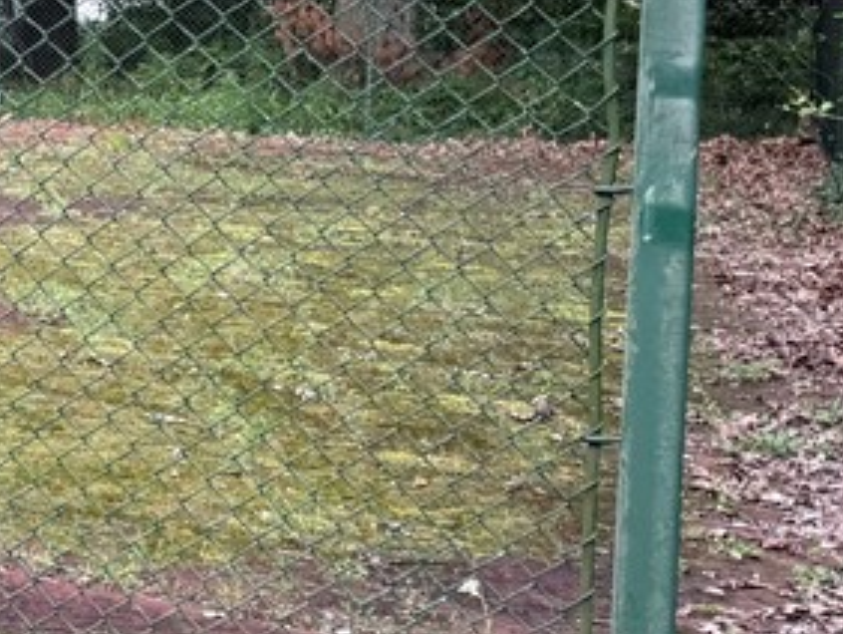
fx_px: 2121
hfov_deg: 18.4
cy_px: -18
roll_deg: -3.5
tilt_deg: +1.6
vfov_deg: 16.6
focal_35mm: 87
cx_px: -604
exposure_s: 1/289
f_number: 1.78
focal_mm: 6.76
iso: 64
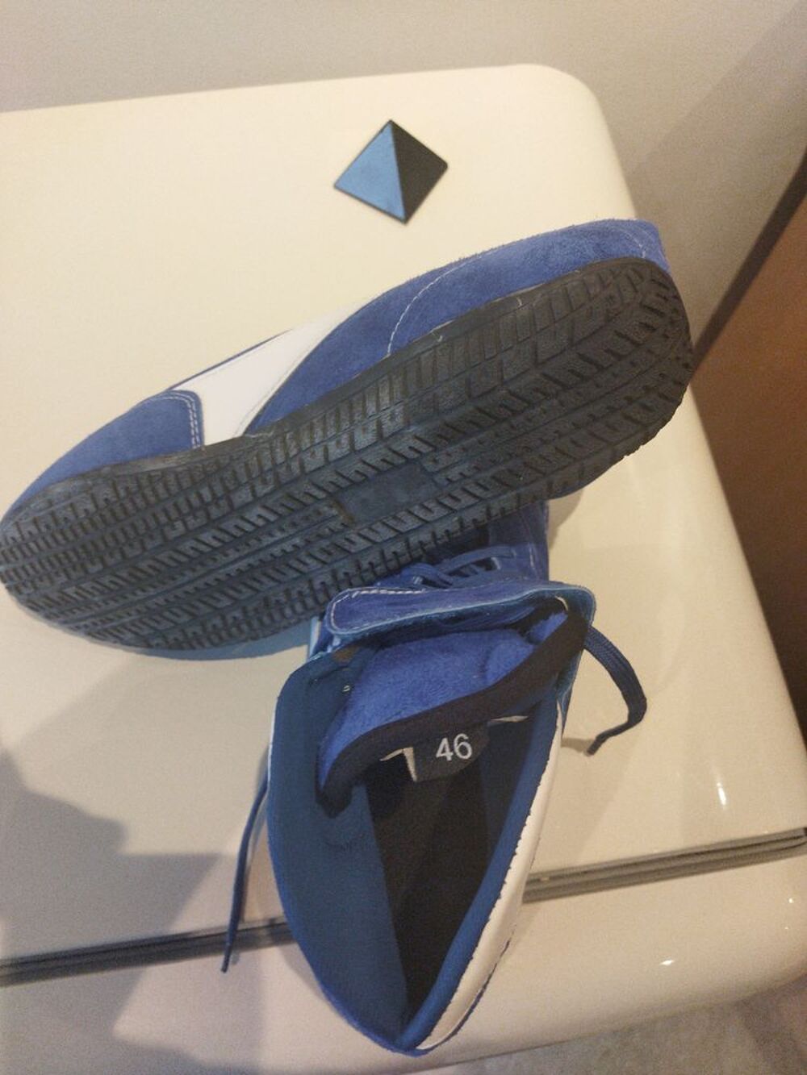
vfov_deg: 65.3
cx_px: 404
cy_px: 538
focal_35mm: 27
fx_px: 839
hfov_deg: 51.4
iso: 356
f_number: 1.79
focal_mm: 4.71
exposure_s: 1/50
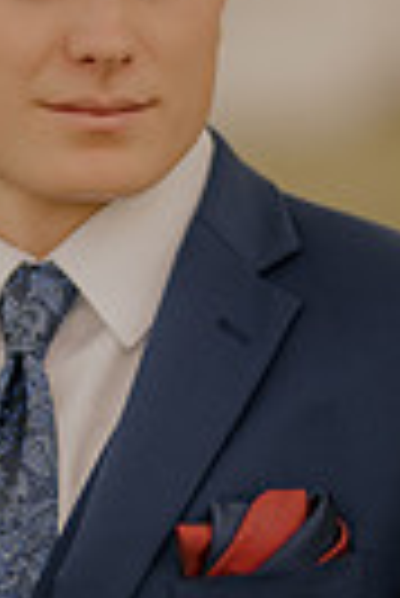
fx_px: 4771
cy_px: 292
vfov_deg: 7.2
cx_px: -27
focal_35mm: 287
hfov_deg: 4.8
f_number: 1.4
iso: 64
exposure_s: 1/1600
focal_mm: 85
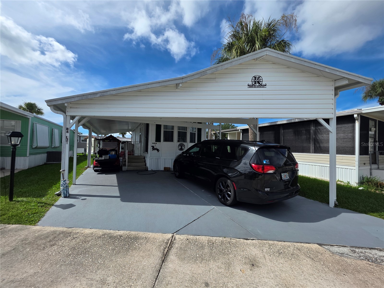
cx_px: 192
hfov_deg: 106.2
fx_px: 144
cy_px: 144
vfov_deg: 89.9
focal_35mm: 13
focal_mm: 2.2
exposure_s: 1/3034
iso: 40
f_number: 1.9
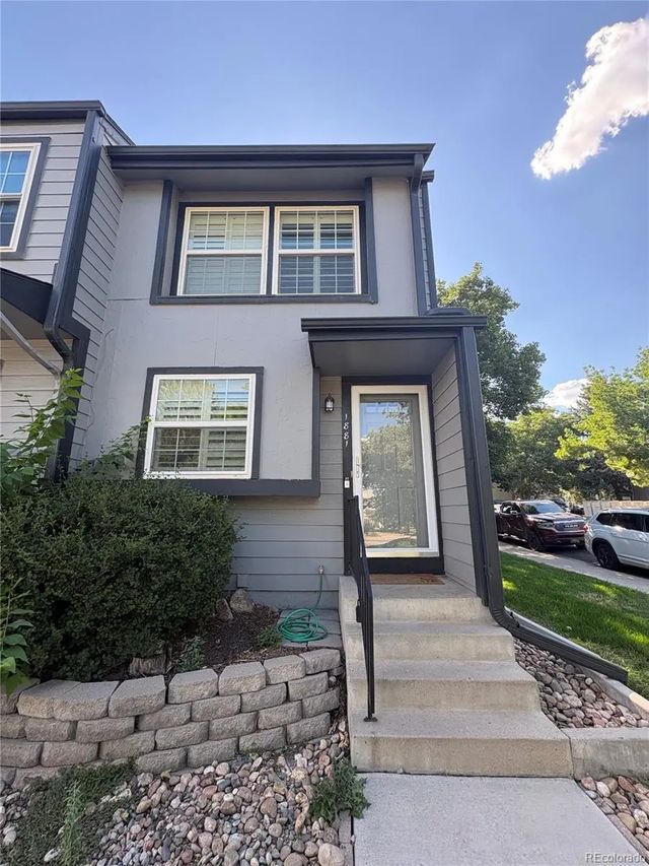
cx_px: 324
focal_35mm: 14
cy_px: 433
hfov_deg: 85.7
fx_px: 350
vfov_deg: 102.1
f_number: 2.2
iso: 40
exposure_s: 1/175
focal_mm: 2.22
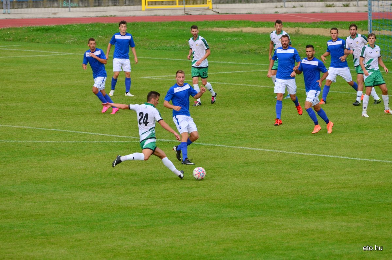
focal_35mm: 315
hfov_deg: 6.6
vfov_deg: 4.3
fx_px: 3423
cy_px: 130
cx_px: 196
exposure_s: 1/640
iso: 320
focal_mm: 210
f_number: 5.3
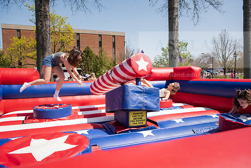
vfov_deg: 48.0
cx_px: 126
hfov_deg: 67.4
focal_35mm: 27
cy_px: 84
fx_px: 188
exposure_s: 1/800
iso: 125
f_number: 4.5
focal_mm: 27
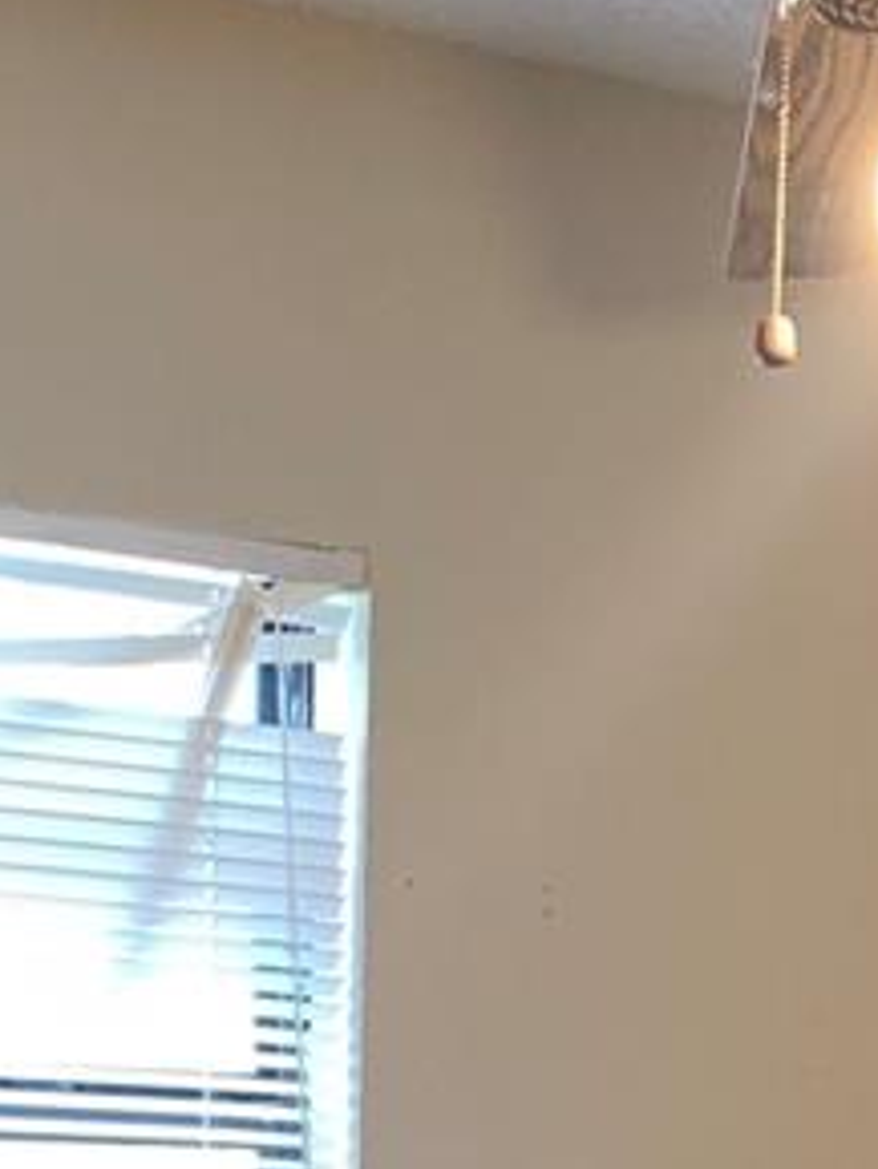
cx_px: 615
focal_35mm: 108
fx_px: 3650
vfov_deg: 16.1
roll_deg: -1.2
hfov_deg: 13.7
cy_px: 1934
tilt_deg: -11.7
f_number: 1.8
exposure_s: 1/60
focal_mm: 4.25
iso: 80
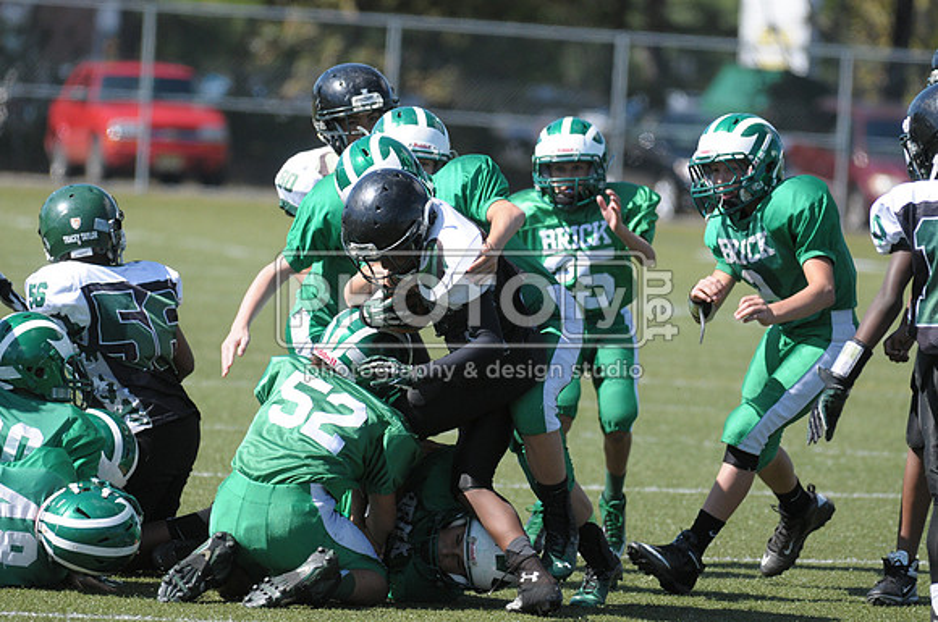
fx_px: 9367
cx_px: 469
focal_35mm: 360
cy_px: 311
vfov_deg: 3.8
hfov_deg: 5.7
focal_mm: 240
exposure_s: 1/3200
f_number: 4
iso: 640
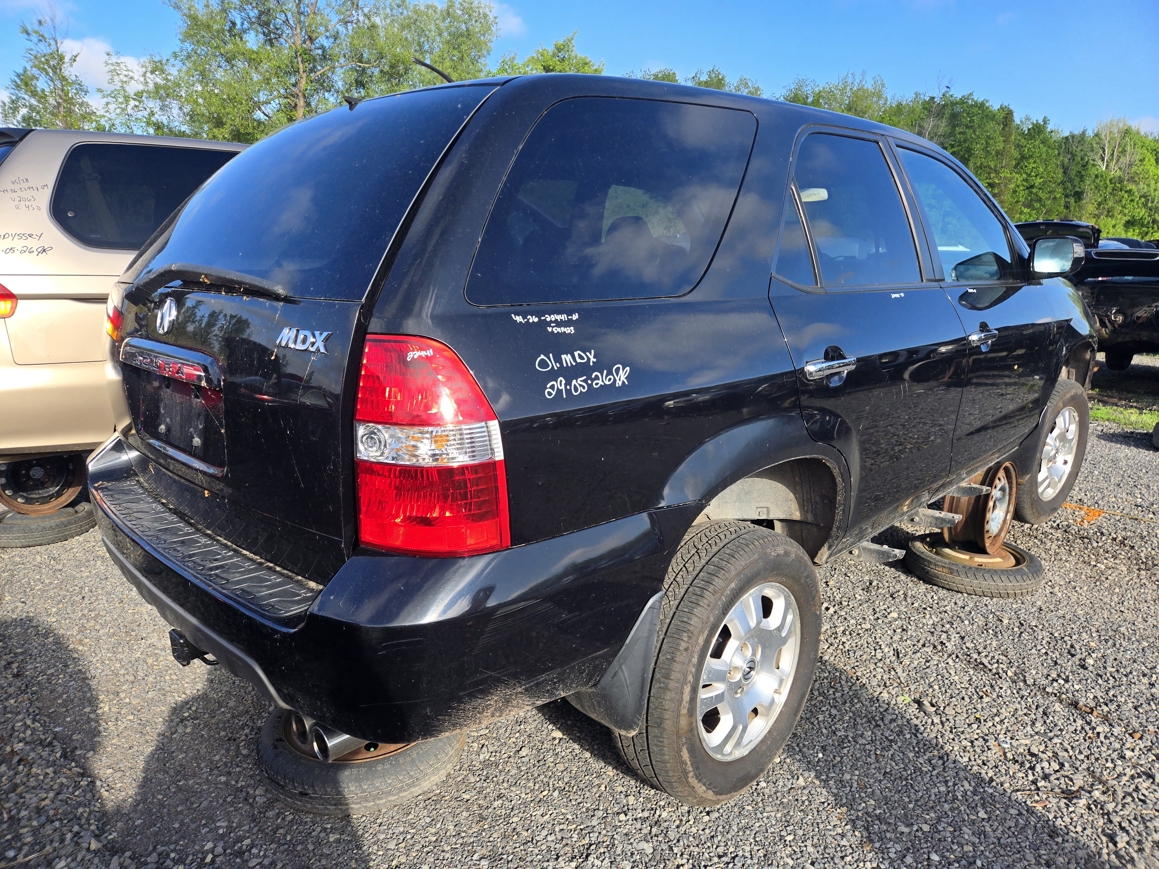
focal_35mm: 23
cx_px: 580
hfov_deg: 73.9
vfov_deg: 58.9
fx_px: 770
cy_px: 434
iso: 25
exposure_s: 1/827
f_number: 1.8
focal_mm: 5.4
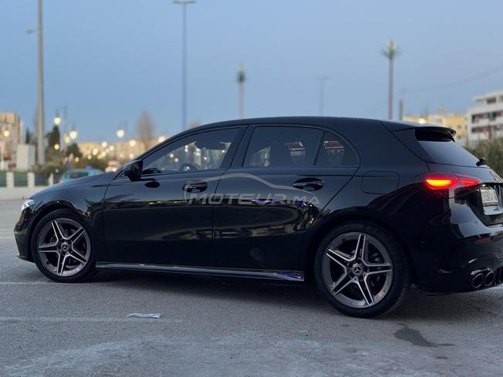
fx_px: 697
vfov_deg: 30.3
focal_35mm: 48
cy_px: 188
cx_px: 252
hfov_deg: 39.7
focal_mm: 6.76
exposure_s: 1/40
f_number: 1.78
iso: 200
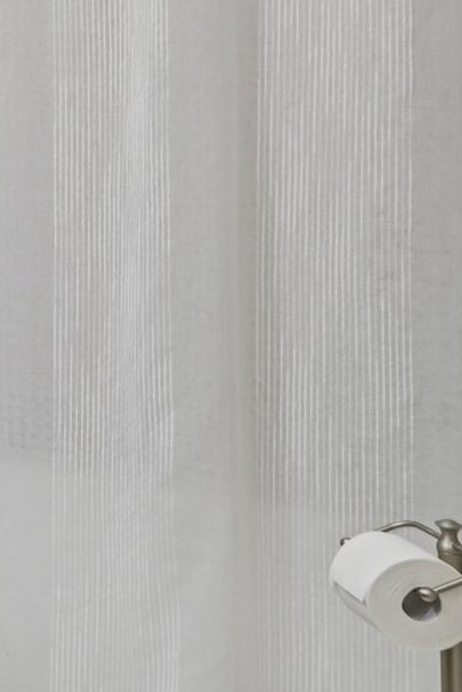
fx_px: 1212
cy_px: 59
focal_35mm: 63
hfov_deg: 14.1
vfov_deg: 30.4
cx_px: -675
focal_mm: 16
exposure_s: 1/15
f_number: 8
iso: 400
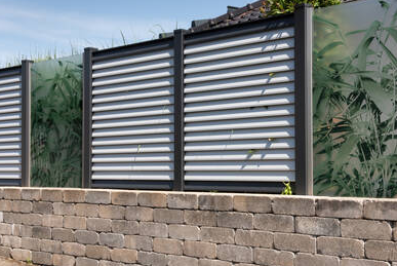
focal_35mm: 62
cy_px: 144
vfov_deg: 22.0
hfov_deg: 32.3
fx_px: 684
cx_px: 221
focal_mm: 48
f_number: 11
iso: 200
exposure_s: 1/125
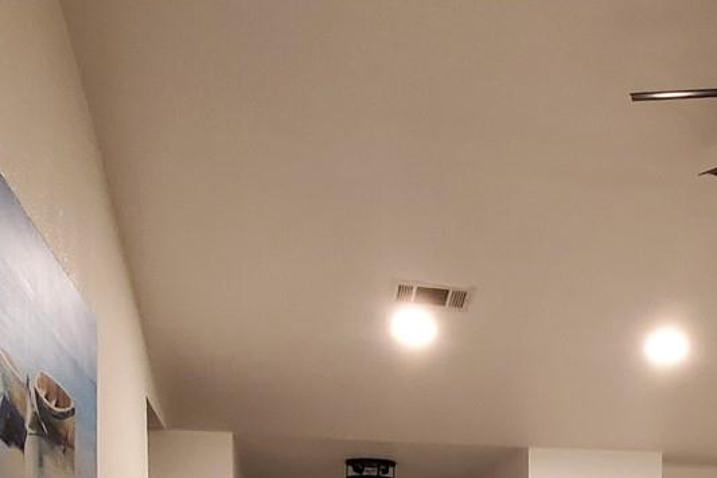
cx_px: 527
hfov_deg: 37.4
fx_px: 1035
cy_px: 722
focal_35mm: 52
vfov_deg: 21.6
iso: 500
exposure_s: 1/40
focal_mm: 1.8
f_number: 2.2
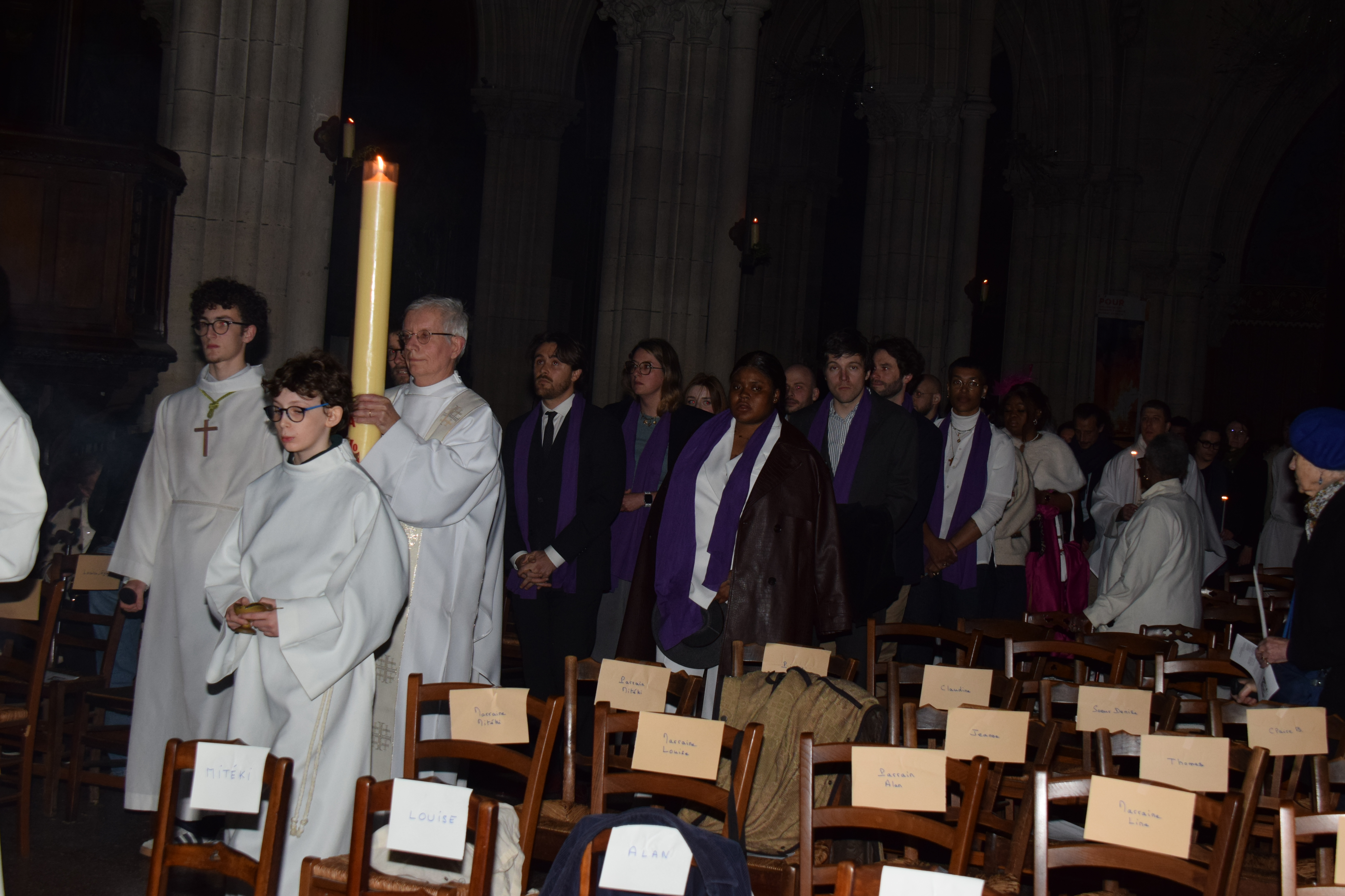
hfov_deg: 35.1
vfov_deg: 23.8
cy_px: 448
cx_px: 672
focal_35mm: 57
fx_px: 2129
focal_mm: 38
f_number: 7.1
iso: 1000
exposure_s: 1/60
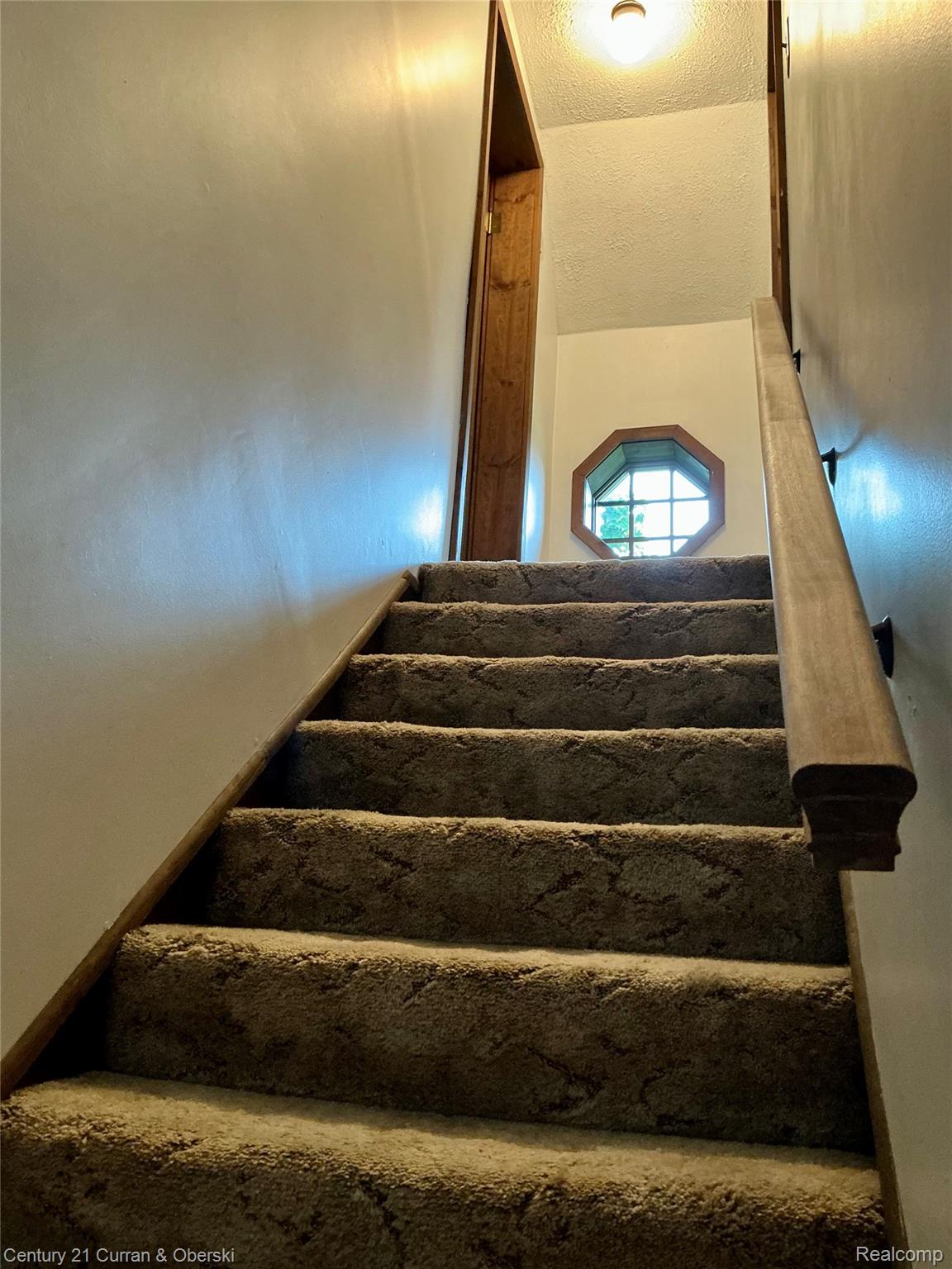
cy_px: 634
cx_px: 476
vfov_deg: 63.4
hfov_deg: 49.7
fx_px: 1027
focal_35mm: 28
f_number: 1.8
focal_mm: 3
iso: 250
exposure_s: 1/30
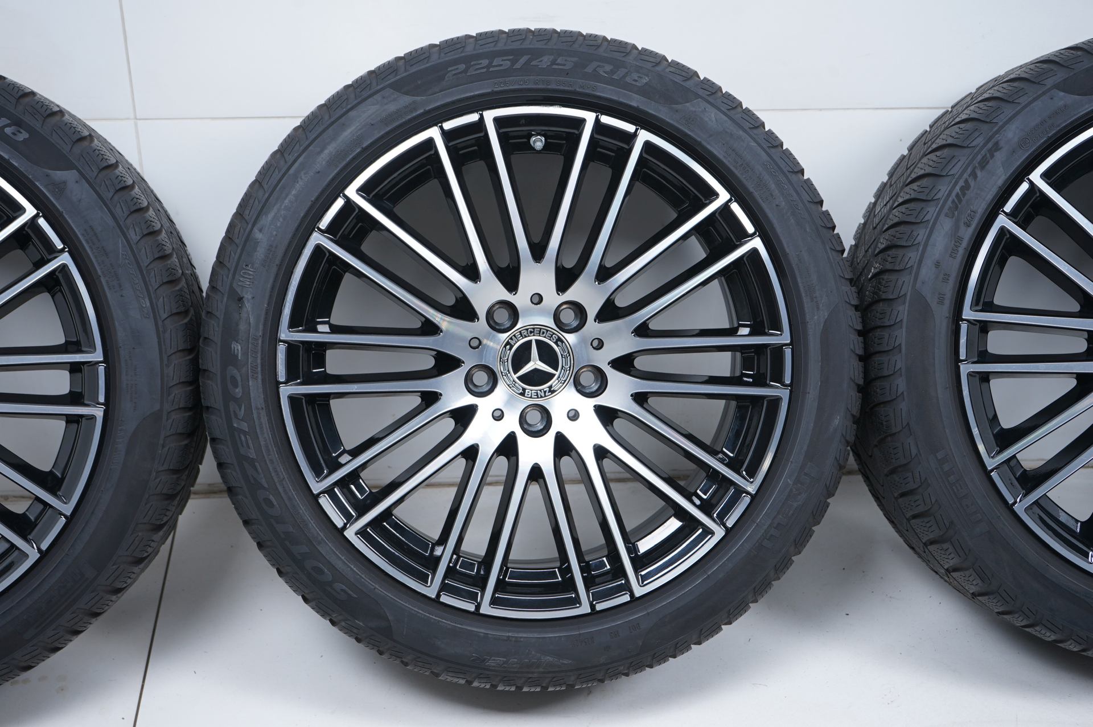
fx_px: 1517
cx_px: 546
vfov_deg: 27.0
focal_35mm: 50
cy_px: 364
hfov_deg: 39.6
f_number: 7.1
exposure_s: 1/125
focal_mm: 50
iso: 250
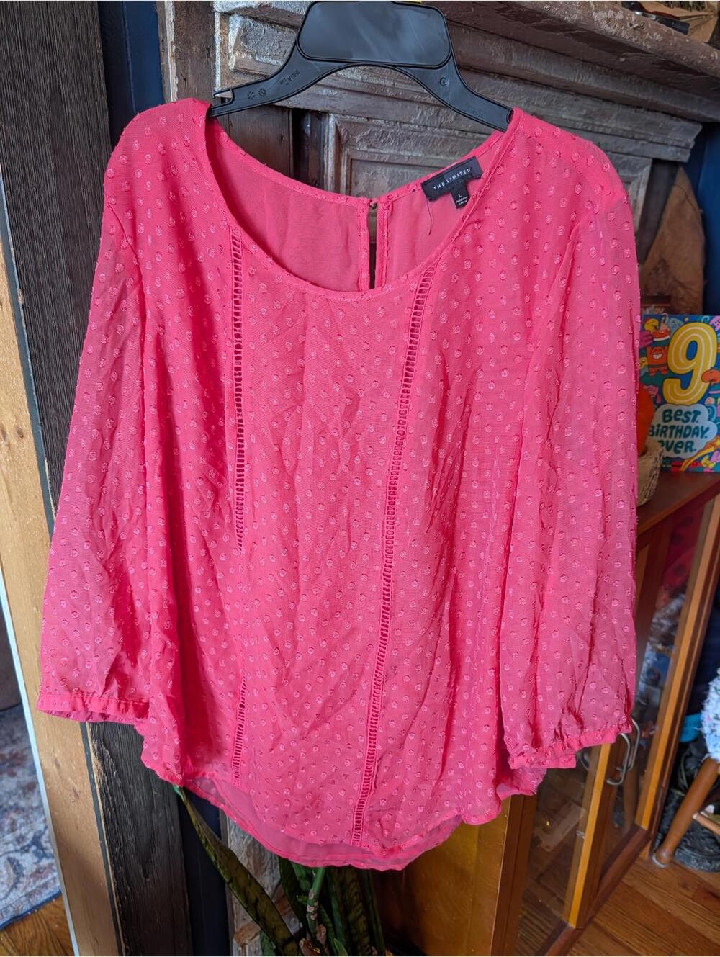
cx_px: 360
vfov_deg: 71.5
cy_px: 478
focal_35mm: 24
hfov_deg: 56.9
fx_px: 664
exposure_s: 1/120
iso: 518
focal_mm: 6.9
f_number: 1.68
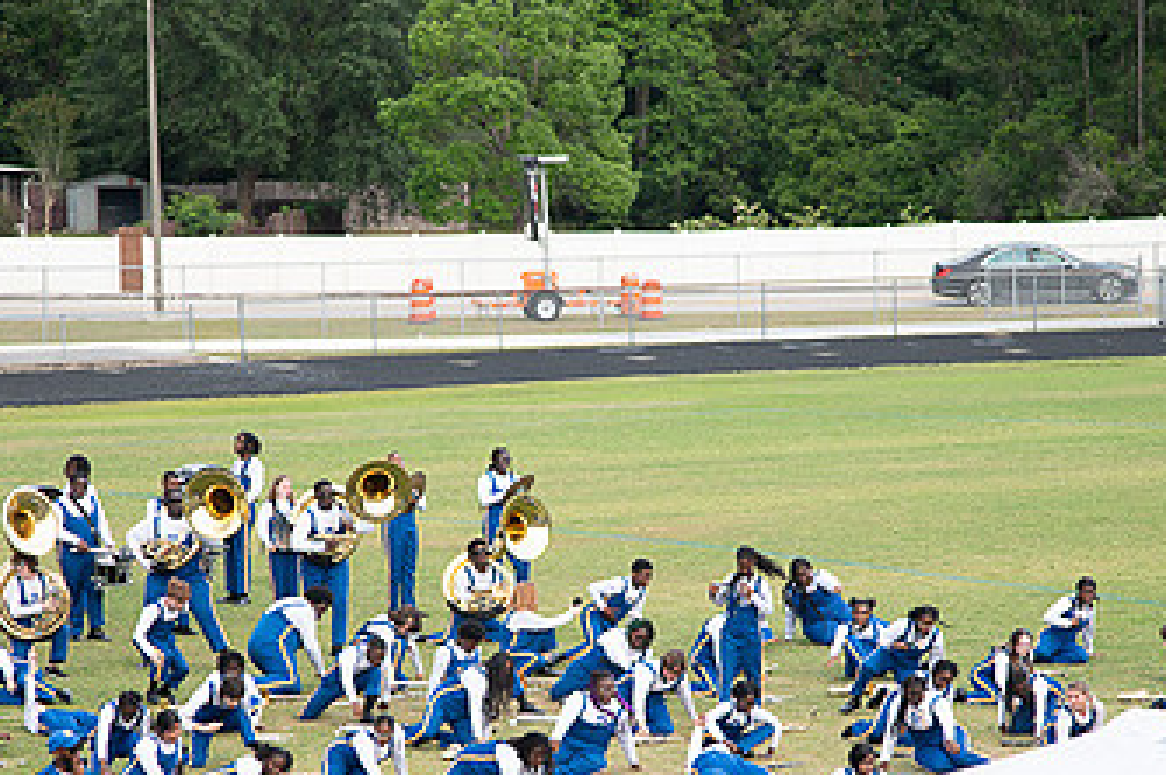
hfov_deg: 10.8
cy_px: 600
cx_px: 600
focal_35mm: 191
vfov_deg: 7.2
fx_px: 6180
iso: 400
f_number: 4
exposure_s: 1/200
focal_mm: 110
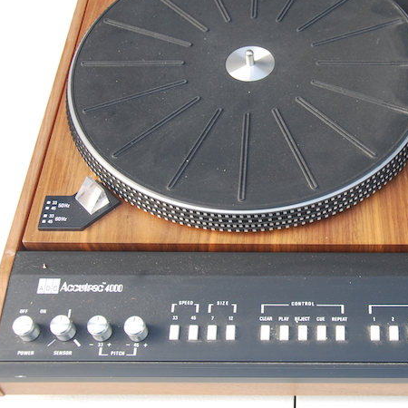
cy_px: 180
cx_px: 319
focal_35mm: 59
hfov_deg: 28.5
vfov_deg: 29.0
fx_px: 787
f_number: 4
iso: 200
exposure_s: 1/40
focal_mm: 26
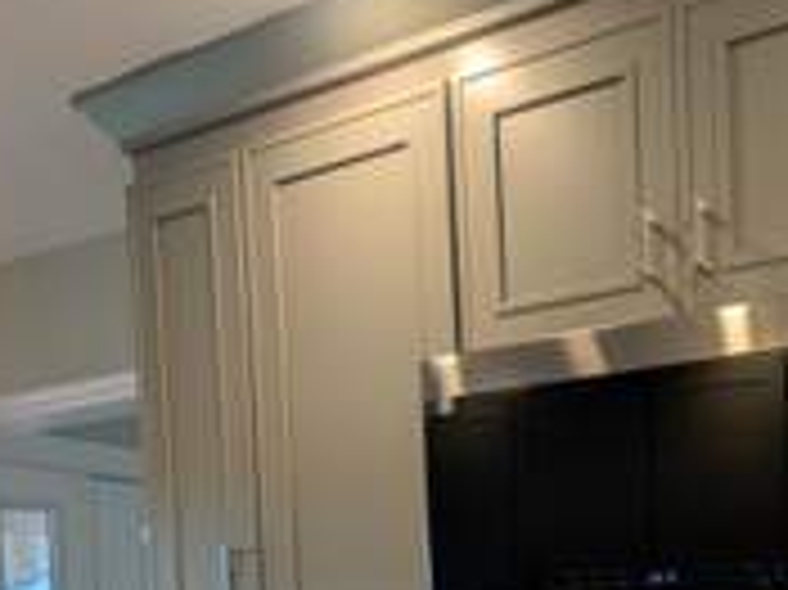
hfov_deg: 48.5
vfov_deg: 36.7
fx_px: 751
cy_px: 637
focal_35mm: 33
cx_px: 734
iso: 78
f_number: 1.7
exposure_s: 1/120
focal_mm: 2.02
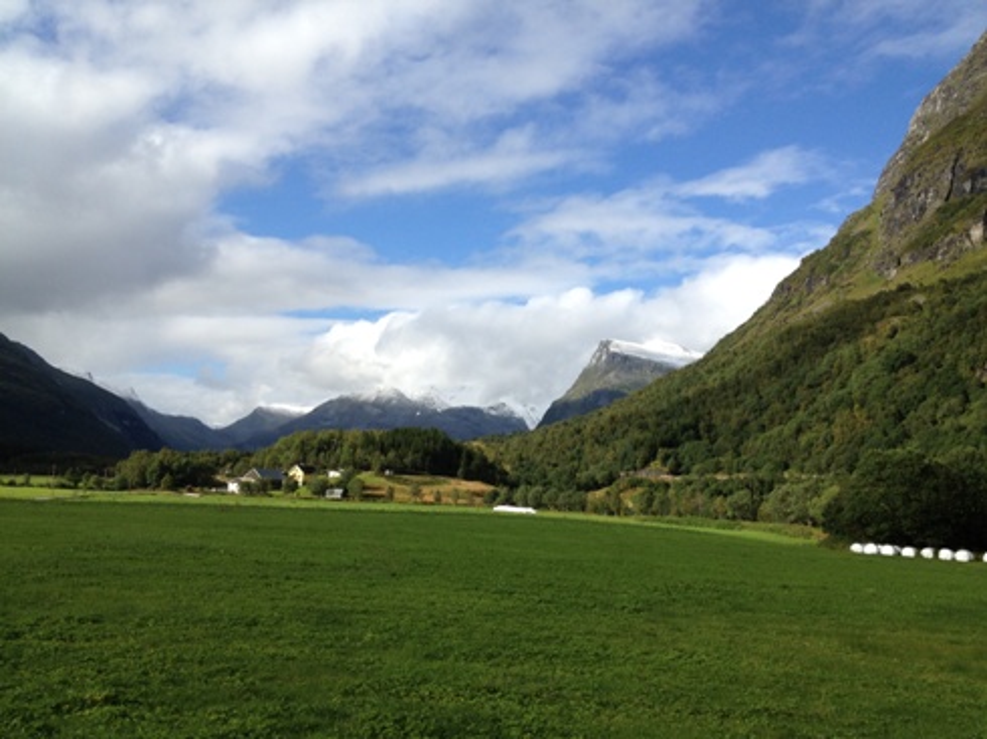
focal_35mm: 35
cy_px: 370
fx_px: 997
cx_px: 494
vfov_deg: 40.7
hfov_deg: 52.6
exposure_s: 1/1672
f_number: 2.4
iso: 64
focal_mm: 4.28
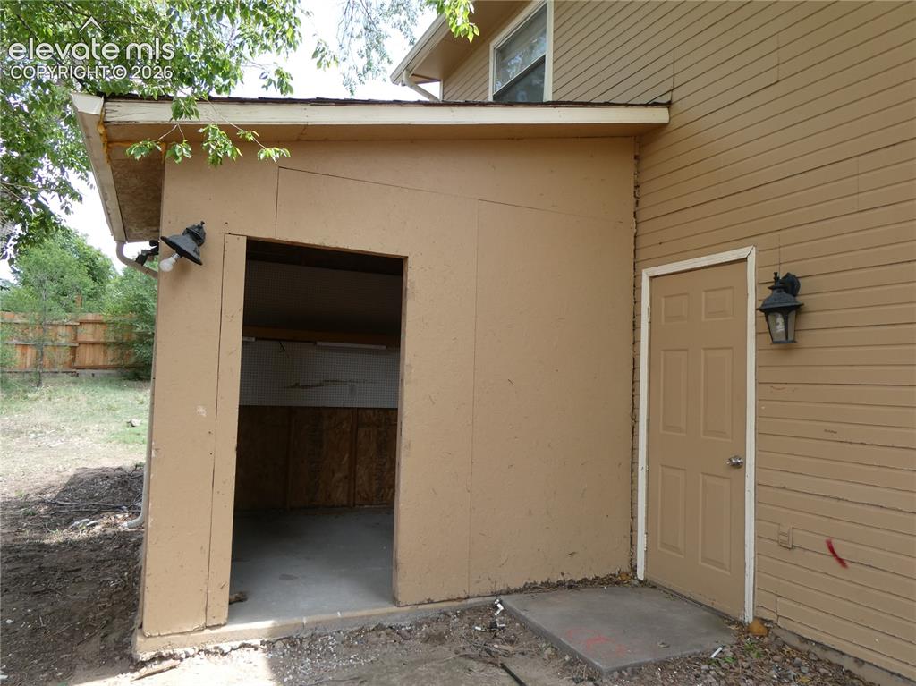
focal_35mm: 24
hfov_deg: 71.6
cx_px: 458
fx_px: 635
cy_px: 343
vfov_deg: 56.8
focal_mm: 4.3
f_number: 3.3
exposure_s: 1/200
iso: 80
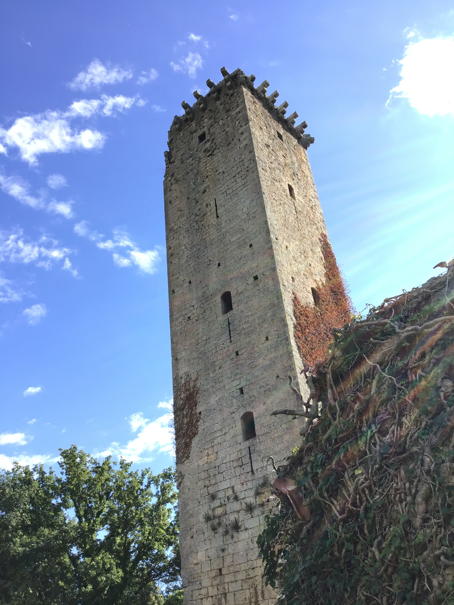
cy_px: 302
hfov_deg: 45.4
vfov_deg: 58.4
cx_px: 227
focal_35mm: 31
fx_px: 542
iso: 25
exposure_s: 1/466
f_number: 2.4
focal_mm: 3.3
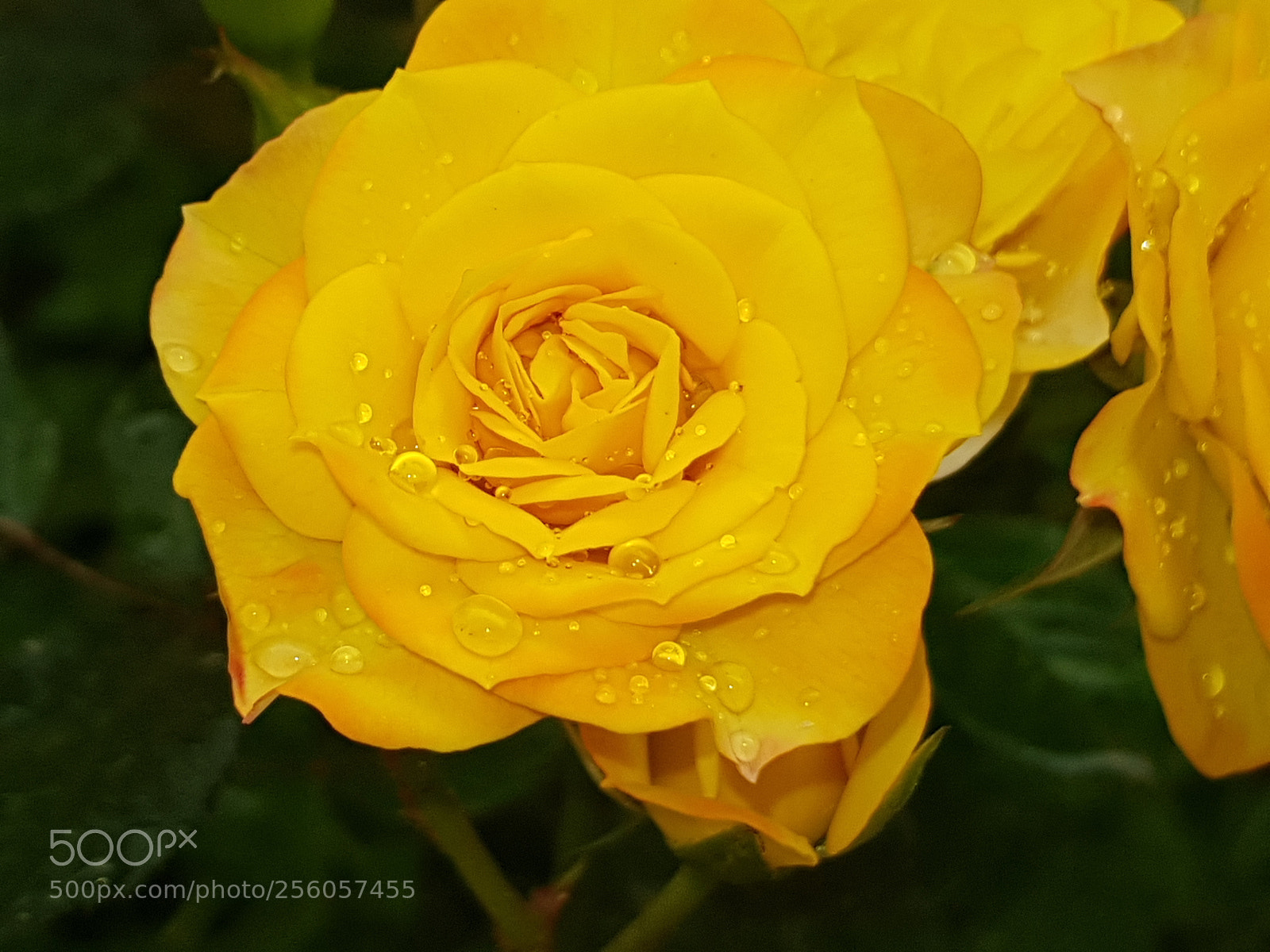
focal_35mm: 26
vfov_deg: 53.1
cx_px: 635
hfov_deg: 67.3
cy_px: 476
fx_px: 954
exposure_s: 1/231
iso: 40
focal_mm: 4.2
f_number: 1.7
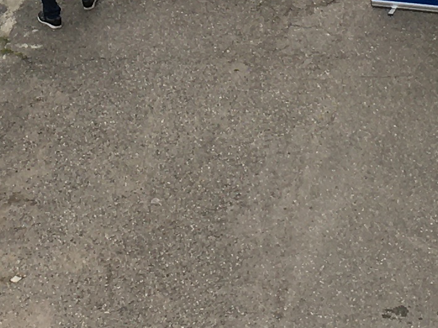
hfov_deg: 11.9
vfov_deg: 8.5
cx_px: 15
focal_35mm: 165
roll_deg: +5.4
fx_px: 2087
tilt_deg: -14.2
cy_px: -330
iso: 25
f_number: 2.2
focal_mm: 4.15
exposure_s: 1/1012
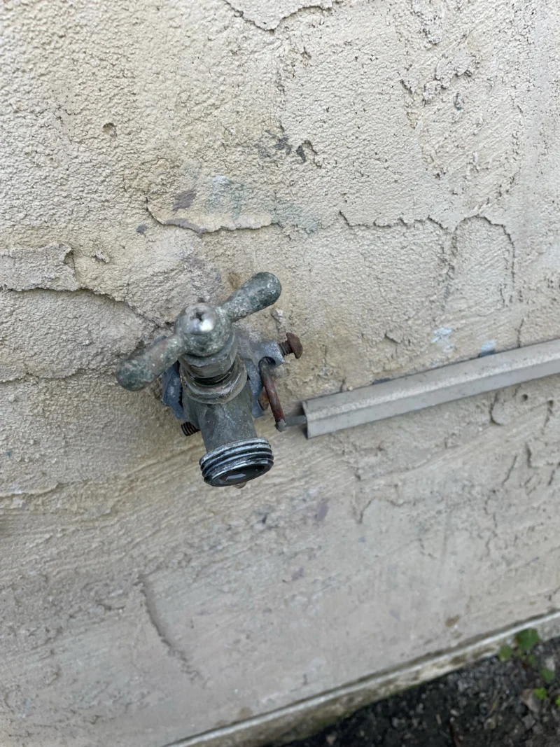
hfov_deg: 53.1
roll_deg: +5.8
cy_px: 374
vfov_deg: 67.3
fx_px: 561
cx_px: 280
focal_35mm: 26
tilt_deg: -40.1
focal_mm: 4.2
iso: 40
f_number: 1.6
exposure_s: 1/121
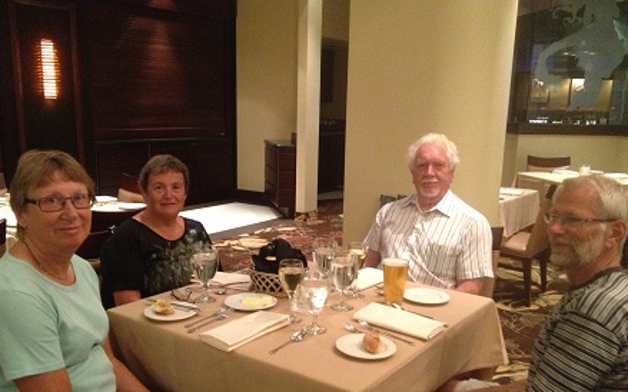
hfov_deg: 51.6
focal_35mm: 38
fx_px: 650
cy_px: 238
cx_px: 308
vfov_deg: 33.4
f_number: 2.4
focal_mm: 4.28
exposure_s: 1/15
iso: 640
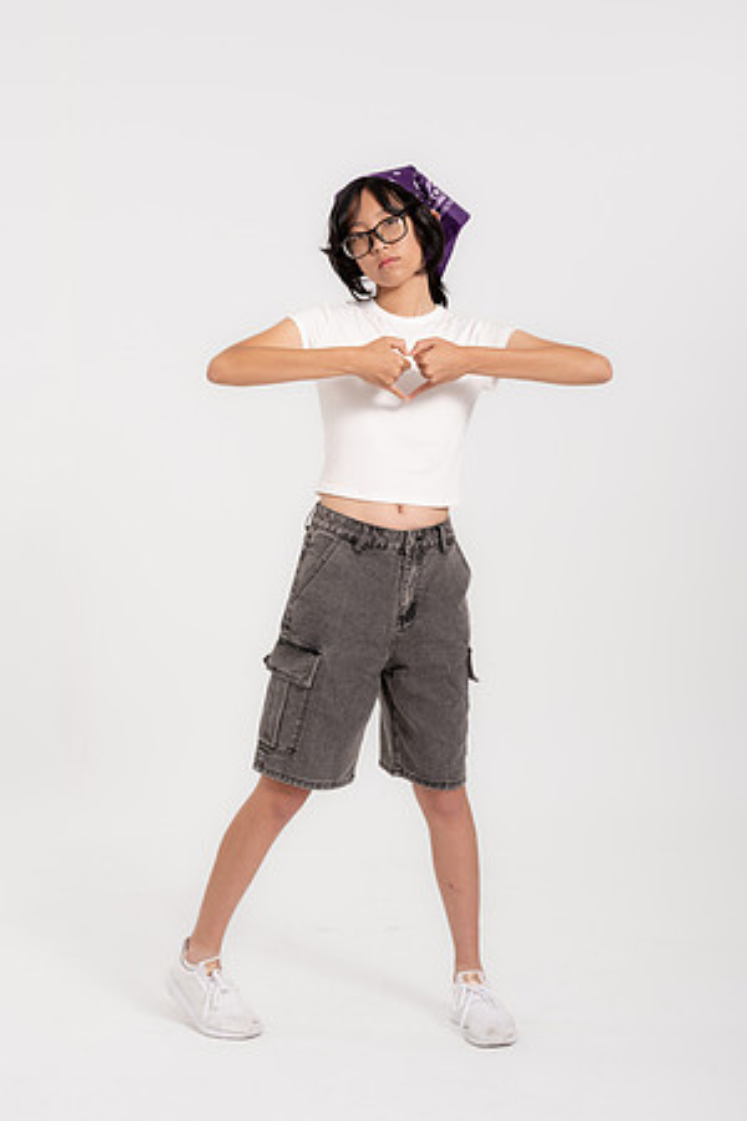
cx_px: 374
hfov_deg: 23.4
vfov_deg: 34.5
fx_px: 1805
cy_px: 560
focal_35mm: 58
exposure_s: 1/160
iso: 400
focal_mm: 58
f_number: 10
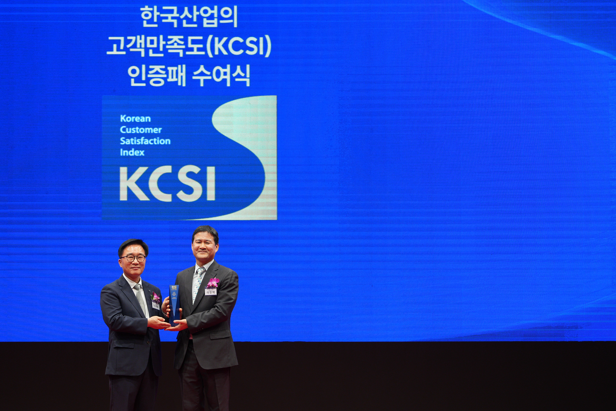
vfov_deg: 13.8
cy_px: 218
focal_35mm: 99
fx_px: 1694
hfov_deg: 20.5
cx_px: 194
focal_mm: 70
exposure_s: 1/200
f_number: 3.5
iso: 640
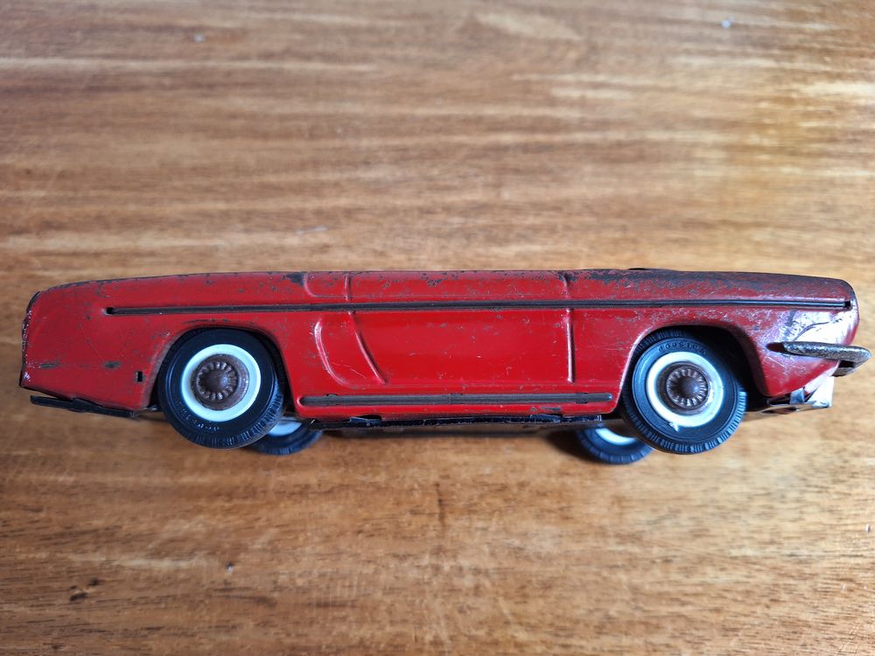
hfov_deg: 73.9
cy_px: 328
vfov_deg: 58.9
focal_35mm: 23
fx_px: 581
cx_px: 438
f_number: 1.8
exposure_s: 1/50
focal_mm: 5.54
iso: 125
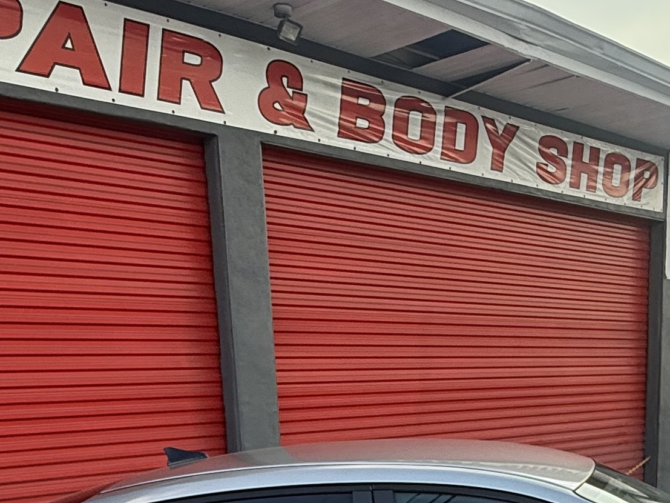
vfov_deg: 25.4
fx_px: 987
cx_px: 452
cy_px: 615
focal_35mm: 51
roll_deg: +1.2
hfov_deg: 37.1
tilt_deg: -11.8
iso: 64
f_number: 2.2
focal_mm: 2.22
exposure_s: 1/183
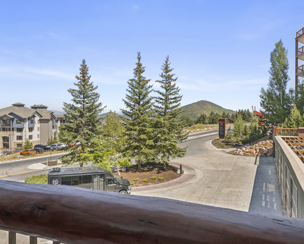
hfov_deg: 62.2
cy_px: 126
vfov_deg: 51.5
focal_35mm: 28
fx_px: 252
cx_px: 161
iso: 640
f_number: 8
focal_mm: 24
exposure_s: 1/2000
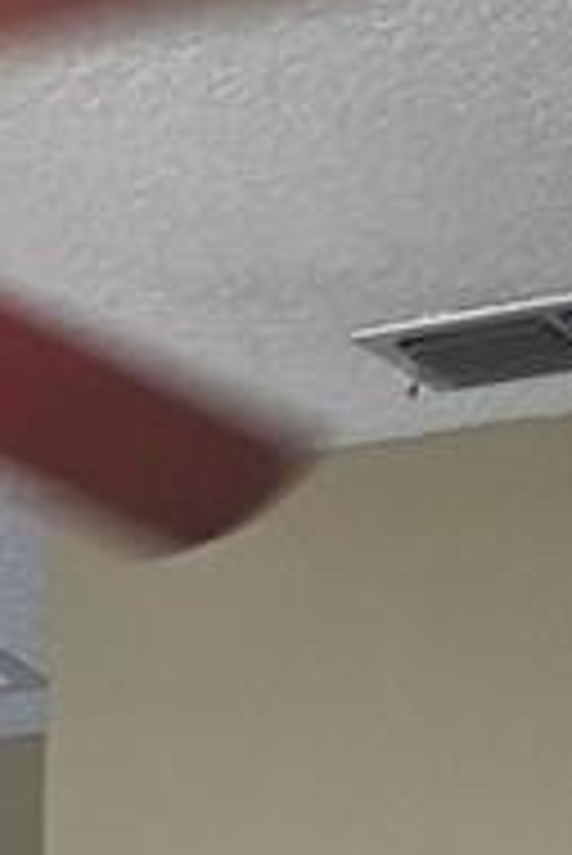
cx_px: 432
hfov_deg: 9.1
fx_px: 3592
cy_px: 2444
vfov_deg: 10.4
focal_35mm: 151
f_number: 1.8
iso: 320
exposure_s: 1/120
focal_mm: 5.4
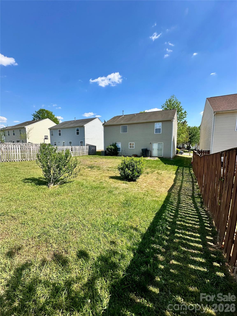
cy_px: 158
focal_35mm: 14
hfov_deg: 85.7
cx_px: 118
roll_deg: -1.0
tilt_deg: -6.2
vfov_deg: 102.1
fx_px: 128
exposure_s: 1/1473
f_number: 2.2
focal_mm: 2.22
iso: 40
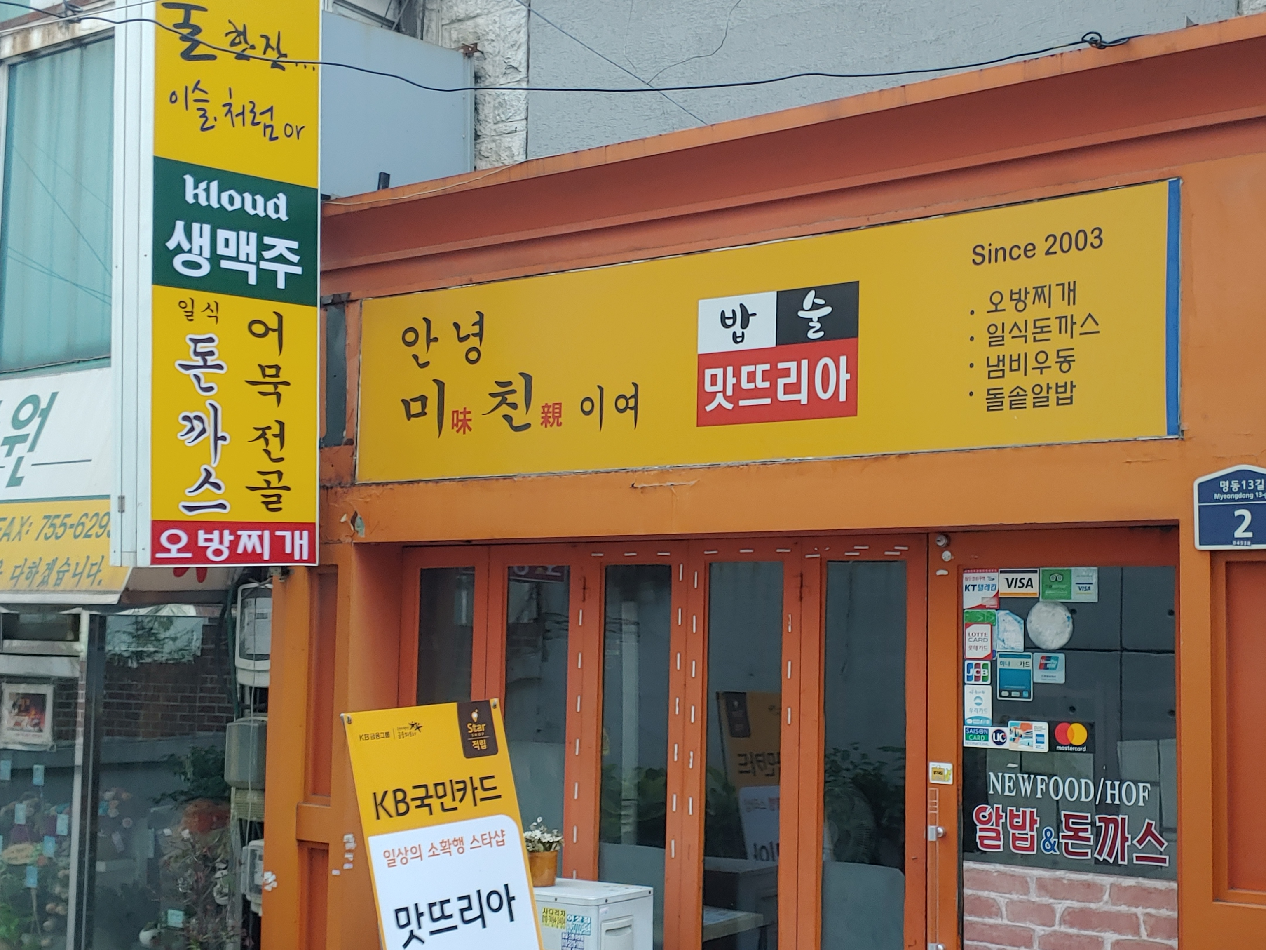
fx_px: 1536
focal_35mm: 42
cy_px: 498
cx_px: 783
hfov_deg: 44.5
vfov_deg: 34.3
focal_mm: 4.23
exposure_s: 1/24
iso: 250
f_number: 1.5
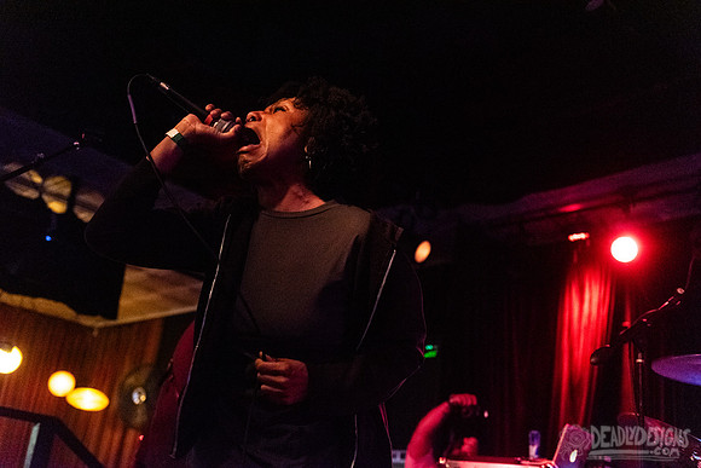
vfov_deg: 35.1
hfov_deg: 50.7
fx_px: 740
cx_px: 350
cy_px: 234
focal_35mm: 38
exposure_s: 1/80
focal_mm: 38
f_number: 3.2
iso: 6400
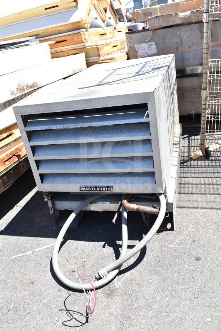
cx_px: 110
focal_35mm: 30
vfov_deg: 61.9
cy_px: 166
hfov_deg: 43.6
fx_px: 276
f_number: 7.1
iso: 200
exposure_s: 1/200
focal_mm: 20
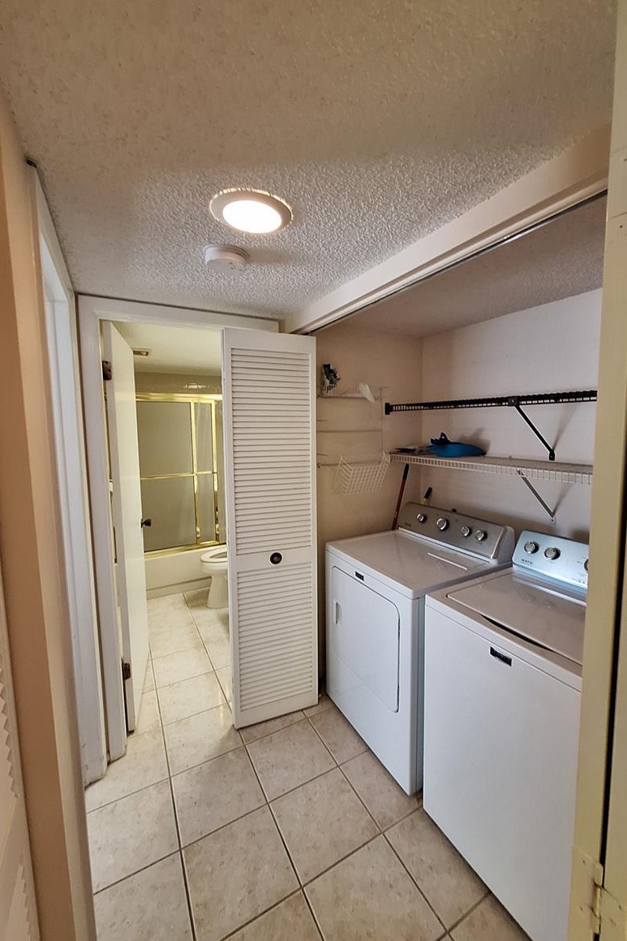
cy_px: 462
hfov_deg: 81.0
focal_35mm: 14
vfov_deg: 104.2
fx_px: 366
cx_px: 343
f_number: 2.2
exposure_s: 1/30
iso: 200
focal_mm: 1.74
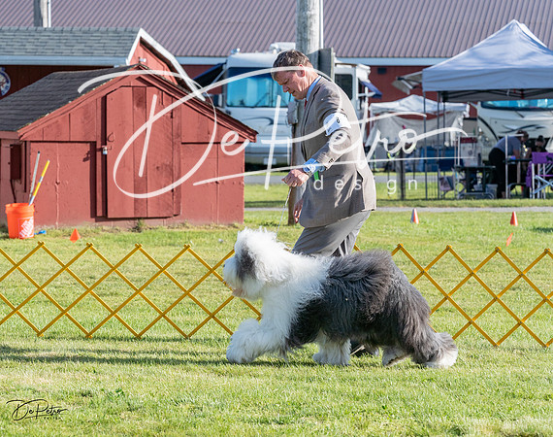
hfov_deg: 11.7
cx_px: 257
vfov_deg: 9.3
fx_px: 2687
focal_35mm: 165
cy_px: 230
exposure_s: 1/1250
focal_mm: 122
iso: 500
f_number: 6.3
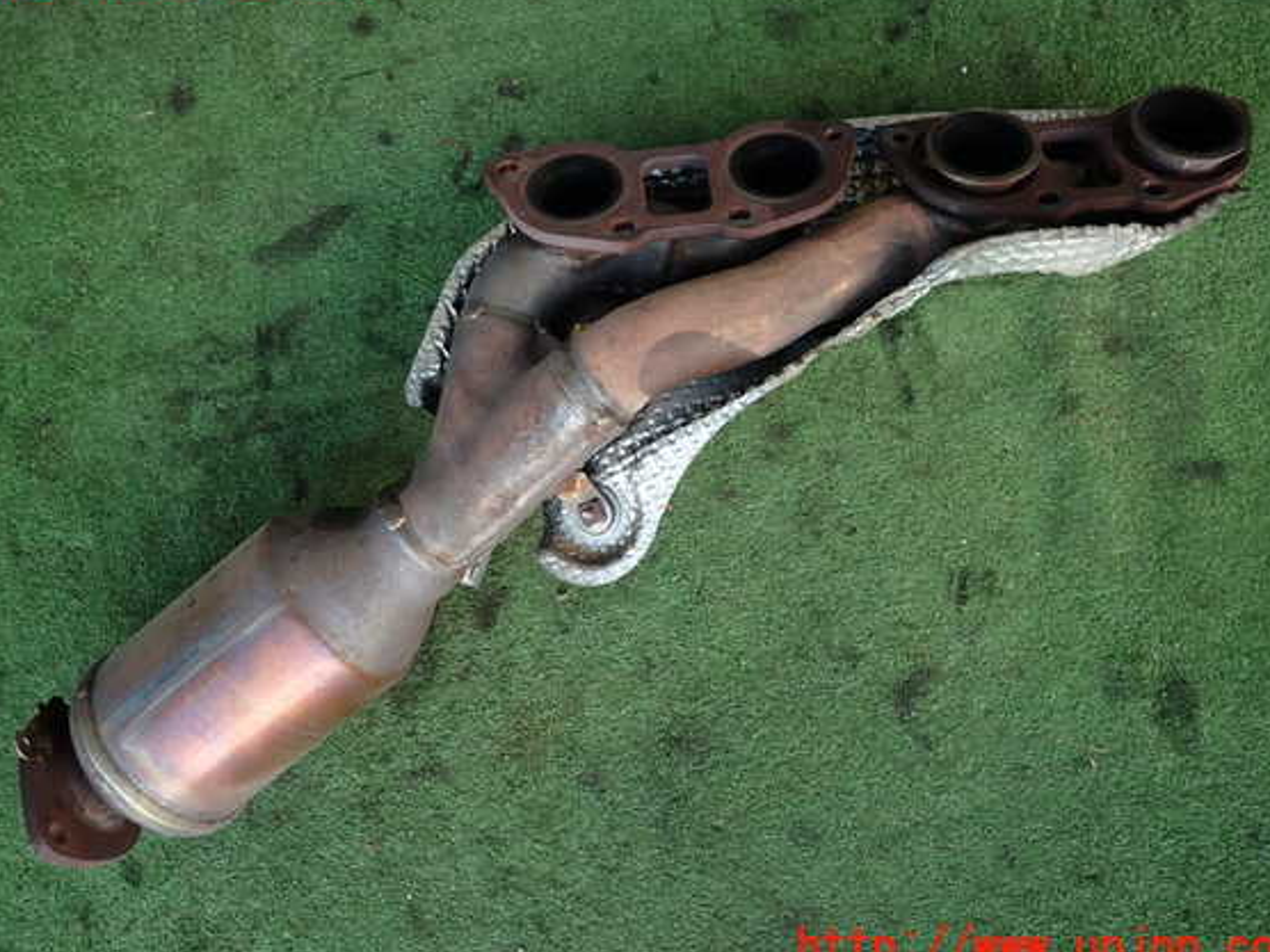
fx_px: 991
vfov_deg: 51.3
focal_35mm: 27
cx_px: 628
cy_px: 463
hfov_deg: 65.3
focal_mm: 4.5
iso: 100
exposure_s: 1/100
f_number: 2
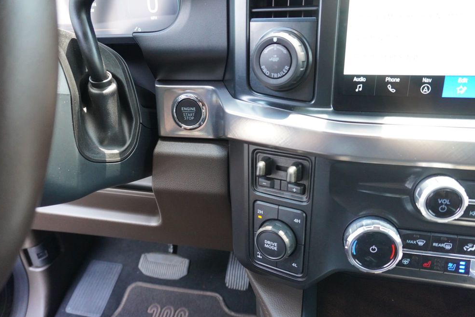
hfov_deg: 71.5
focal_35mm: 25
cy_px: 161
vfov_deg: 51.4
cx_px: 243
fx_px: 330
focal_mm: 16
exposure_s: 1/160
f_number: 4
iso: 1600
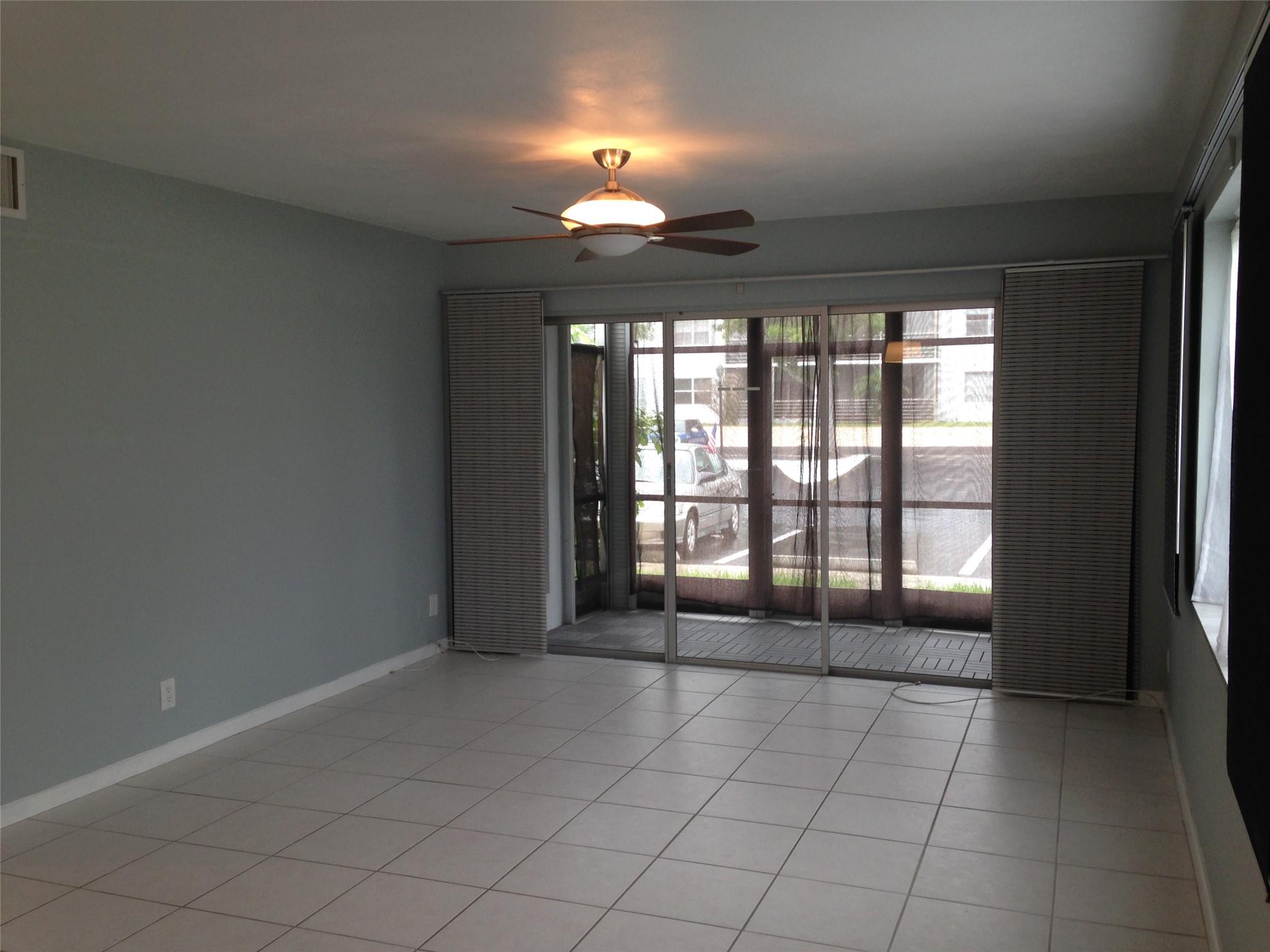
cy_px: 476
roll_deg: +0.1
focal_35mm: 33
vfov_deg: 42.9
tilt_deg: -3.0
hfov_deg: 55.4
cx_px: 635
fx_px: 1211
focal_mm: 4.12
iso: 50
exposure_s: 1/40
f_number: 2.4
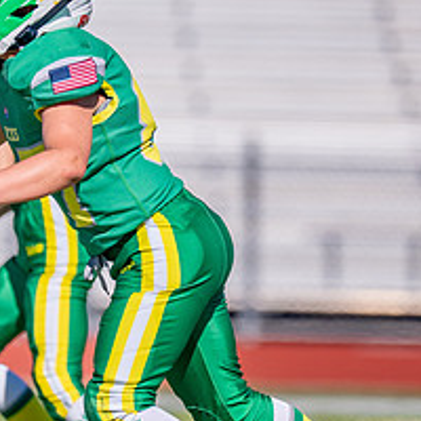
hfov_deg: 2.6
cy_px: 143
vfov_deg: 2.6
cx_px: 252
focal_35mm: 674
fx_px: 9274
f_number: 2.8
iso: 250
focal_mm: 200
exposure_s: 1/8000
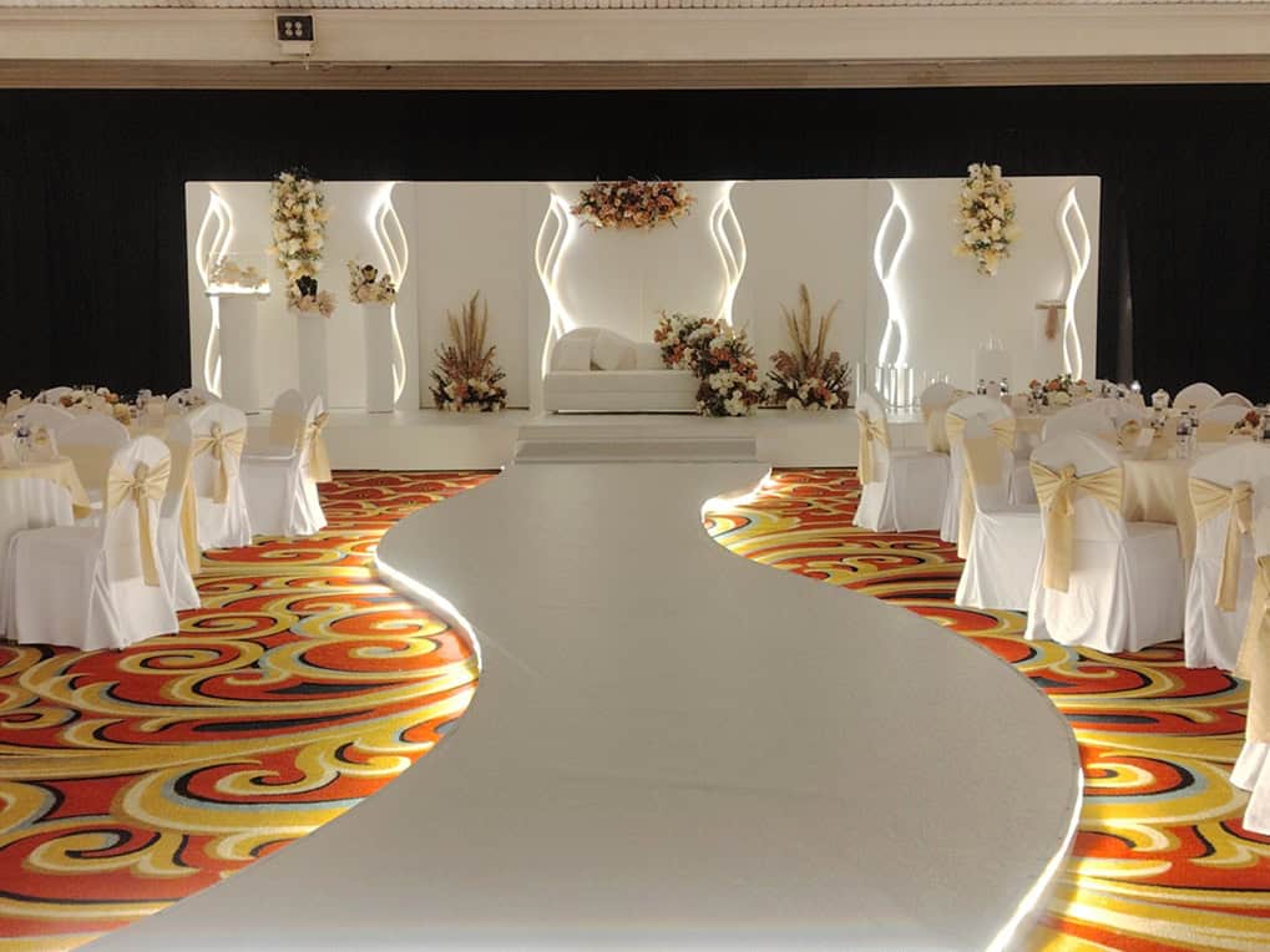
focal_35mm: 47
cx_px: 635
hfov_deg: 40.4
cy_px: 476
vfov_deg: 30.9
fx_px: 1724
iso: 509
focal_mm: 5.2
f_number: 1.8
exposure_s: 1/50
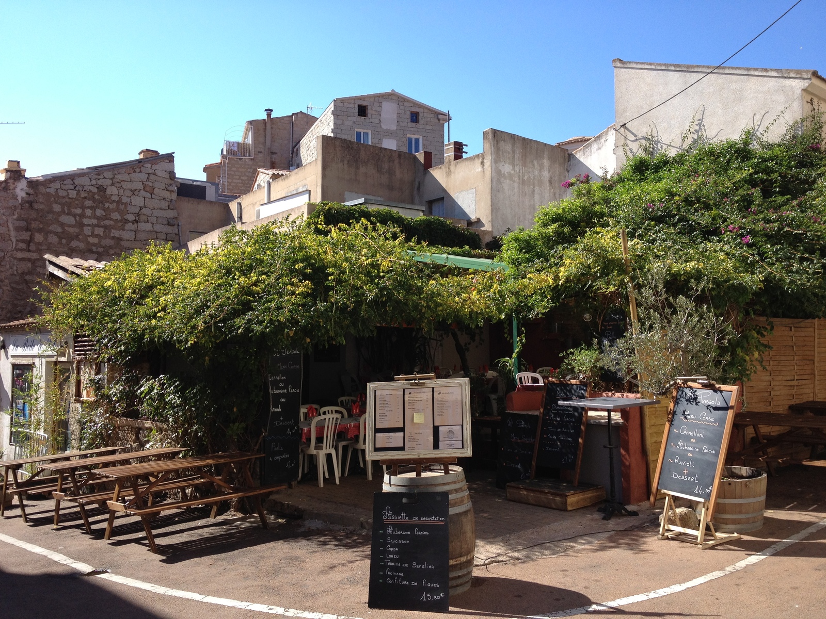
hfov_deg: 52.6
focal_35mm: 35
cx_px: 413
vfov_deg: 40.7
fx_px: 835
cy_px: 310
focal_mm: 4.28
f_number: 2.4
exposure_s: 1/890
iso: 64
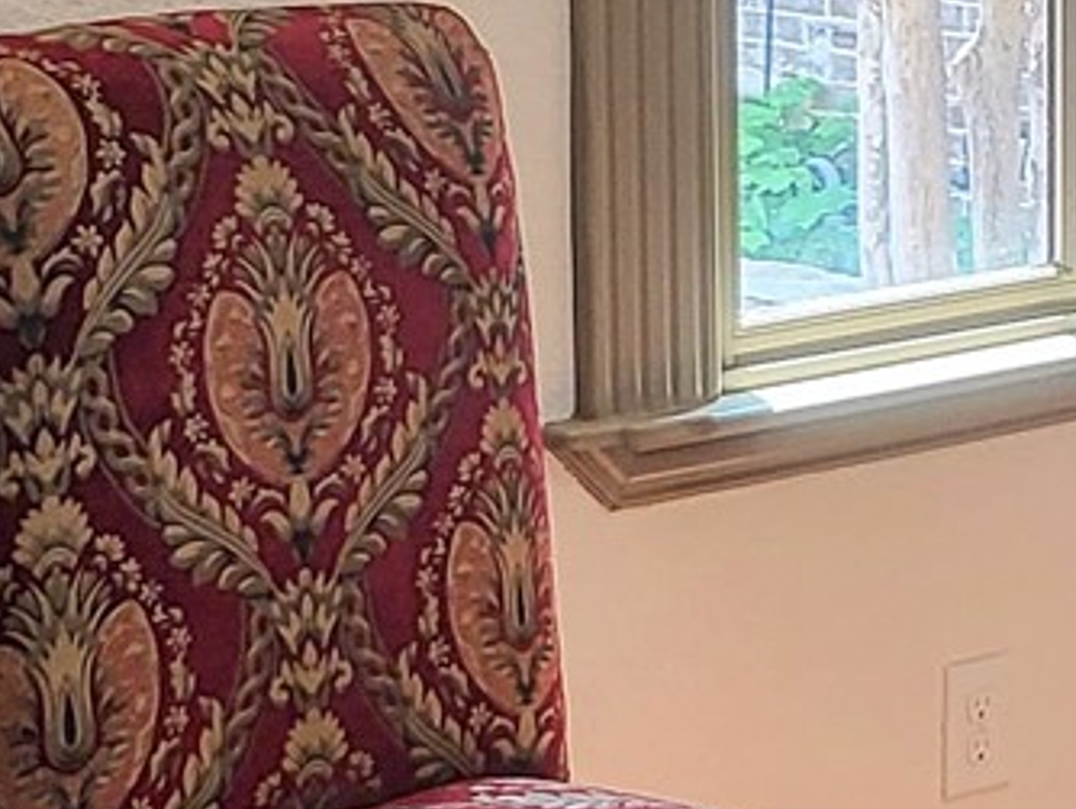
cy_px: 129
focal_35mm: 147
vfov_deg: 10.1
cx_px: 1936
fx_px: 4573
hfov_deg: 12.3
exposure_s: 1/120
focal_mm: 5
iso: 100
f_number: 1.8
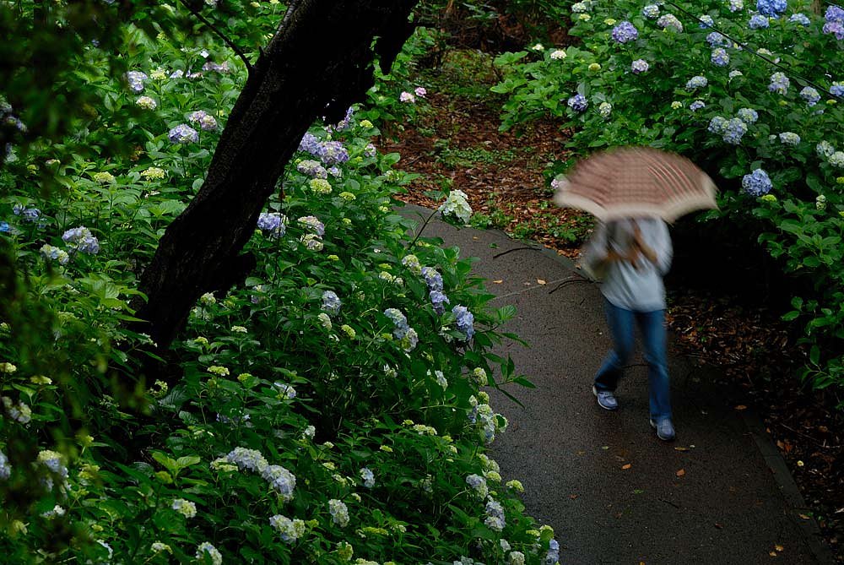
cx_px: 422
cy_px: 282
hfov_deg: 13.0
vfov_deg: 8.7
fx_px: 3696
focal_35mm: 158
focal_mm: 105
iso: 200
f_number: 5.6
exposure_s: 1/10
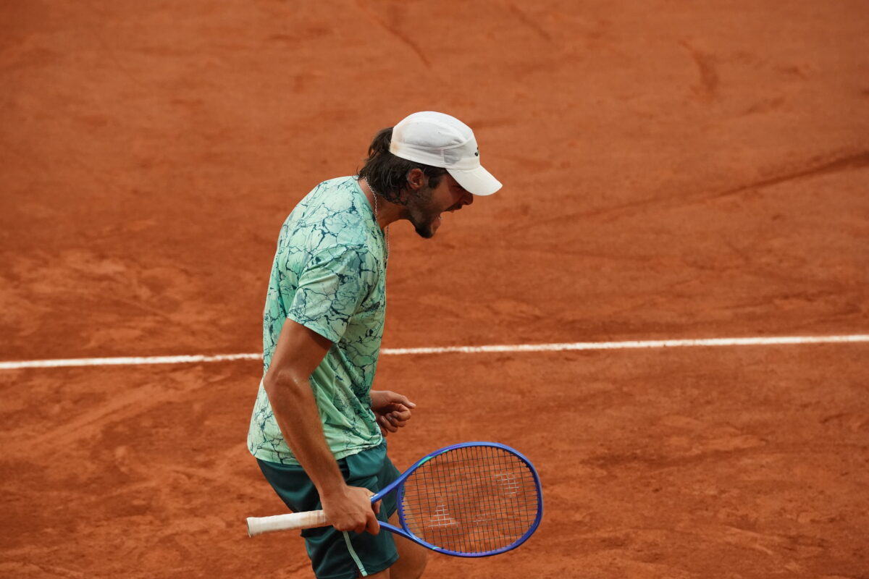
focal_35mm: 200
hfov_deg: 10.3
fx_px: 4827
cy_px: 290
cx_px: 434
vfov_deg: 6.9
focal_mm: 200
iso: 6400
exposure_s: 1/5000
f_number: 5.6
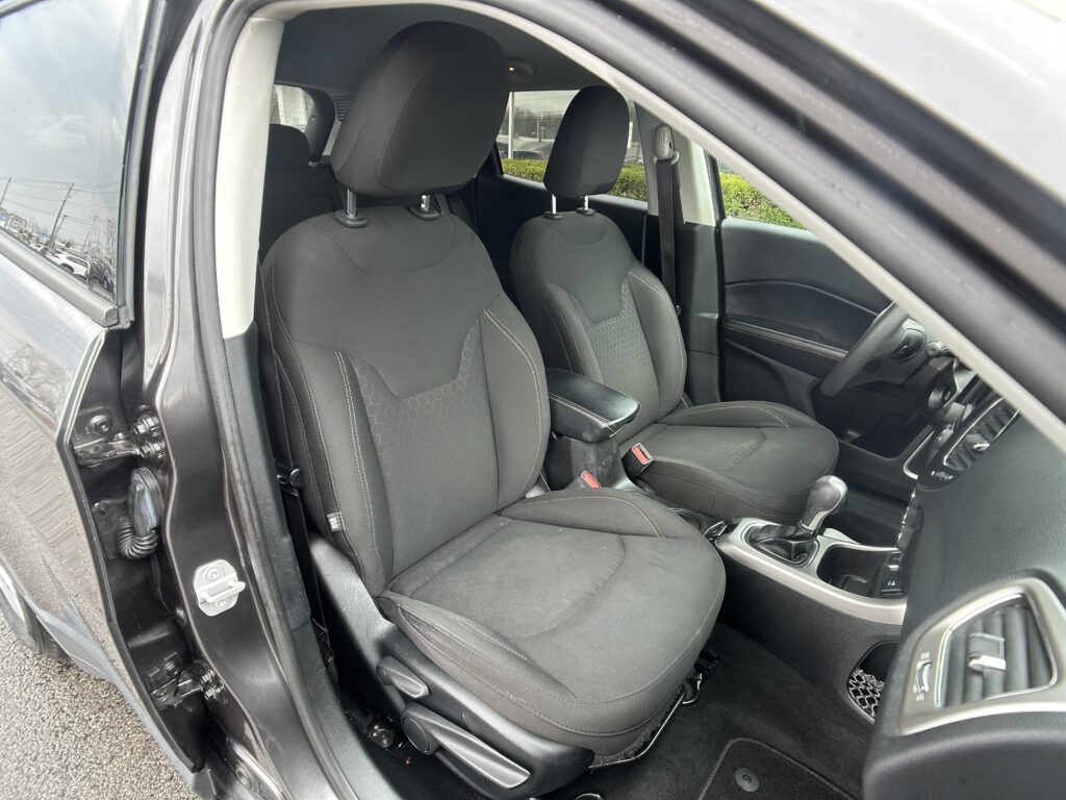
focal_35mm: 26
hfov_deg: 67.3
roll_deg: -2.0
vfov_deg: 53.1
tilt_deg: -21.3
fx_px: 801
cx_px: 533
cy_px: 400
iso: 80
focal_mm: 5.7
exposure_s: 1/121
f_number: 1.5
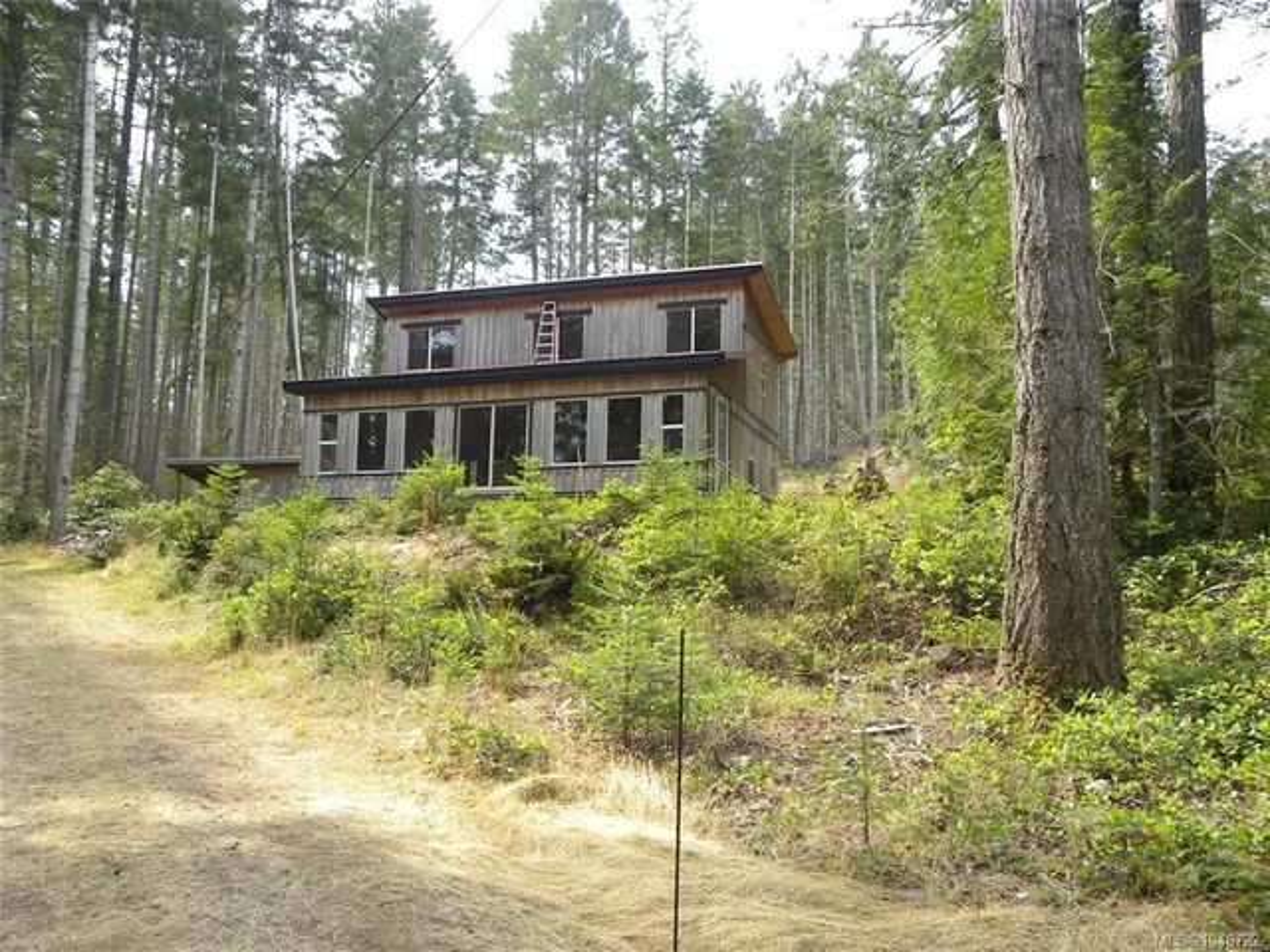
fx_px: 1211
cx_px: 635
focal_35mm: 33
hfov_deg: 55.4
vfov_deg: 42.9
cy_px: 476
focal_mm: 5.9
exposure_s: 1/114
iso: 64
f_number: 3.5
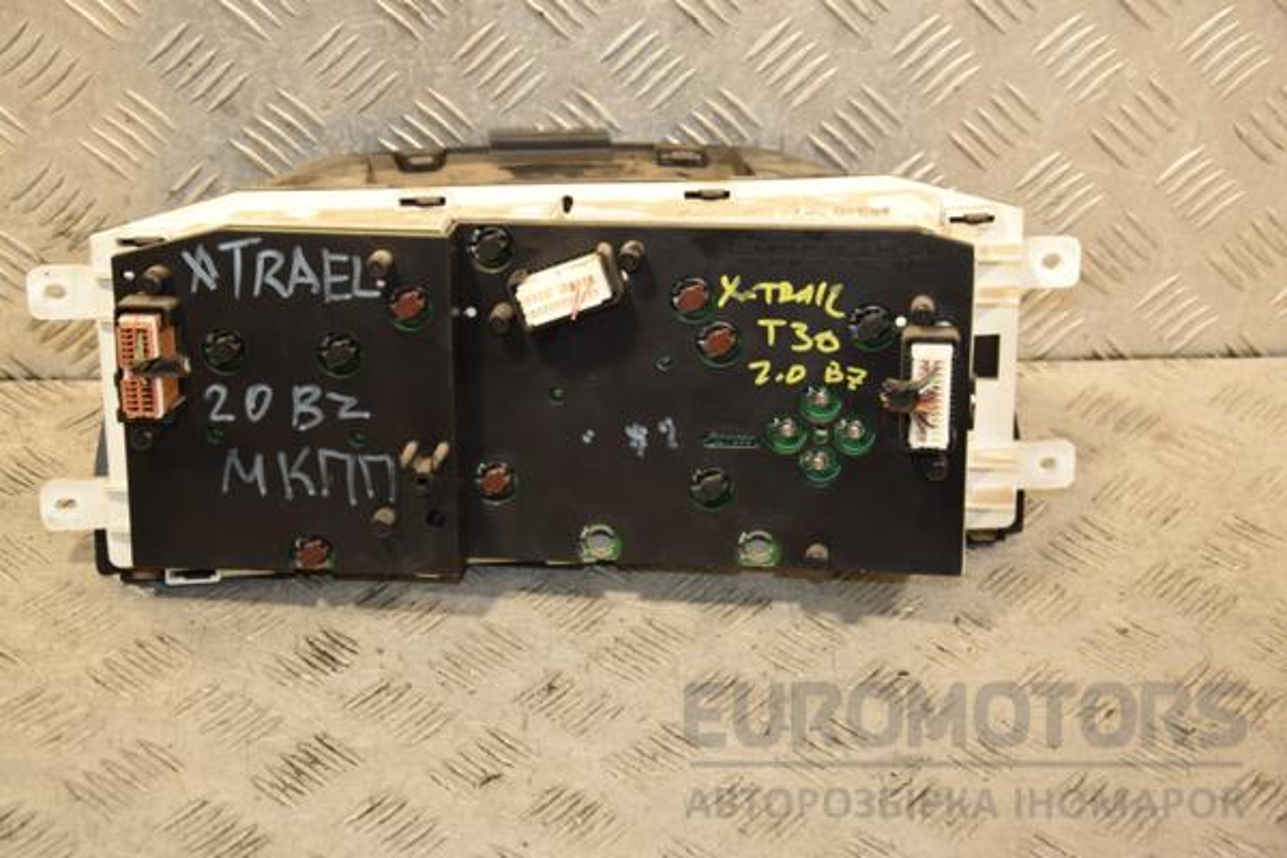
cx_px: 644
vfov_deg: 20.2
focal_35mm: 68
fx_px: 2413
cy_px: 429
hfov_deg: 29.9
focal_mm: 45
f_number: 4.8
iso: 800
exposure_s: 1/160
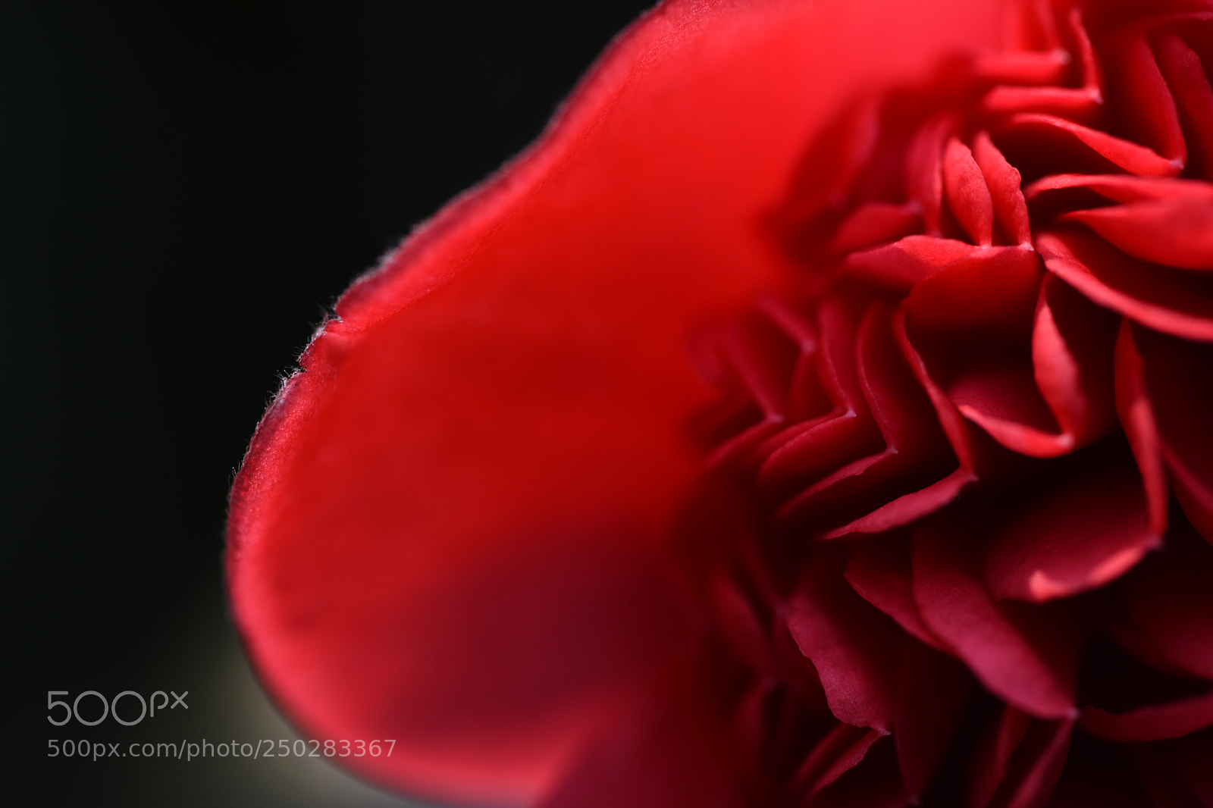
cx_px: 606
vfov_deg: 15.2
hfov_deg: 22.6
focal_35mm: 90
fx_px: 3032
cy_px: 404
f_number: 8
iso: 160
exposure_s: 1/250
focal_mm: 90
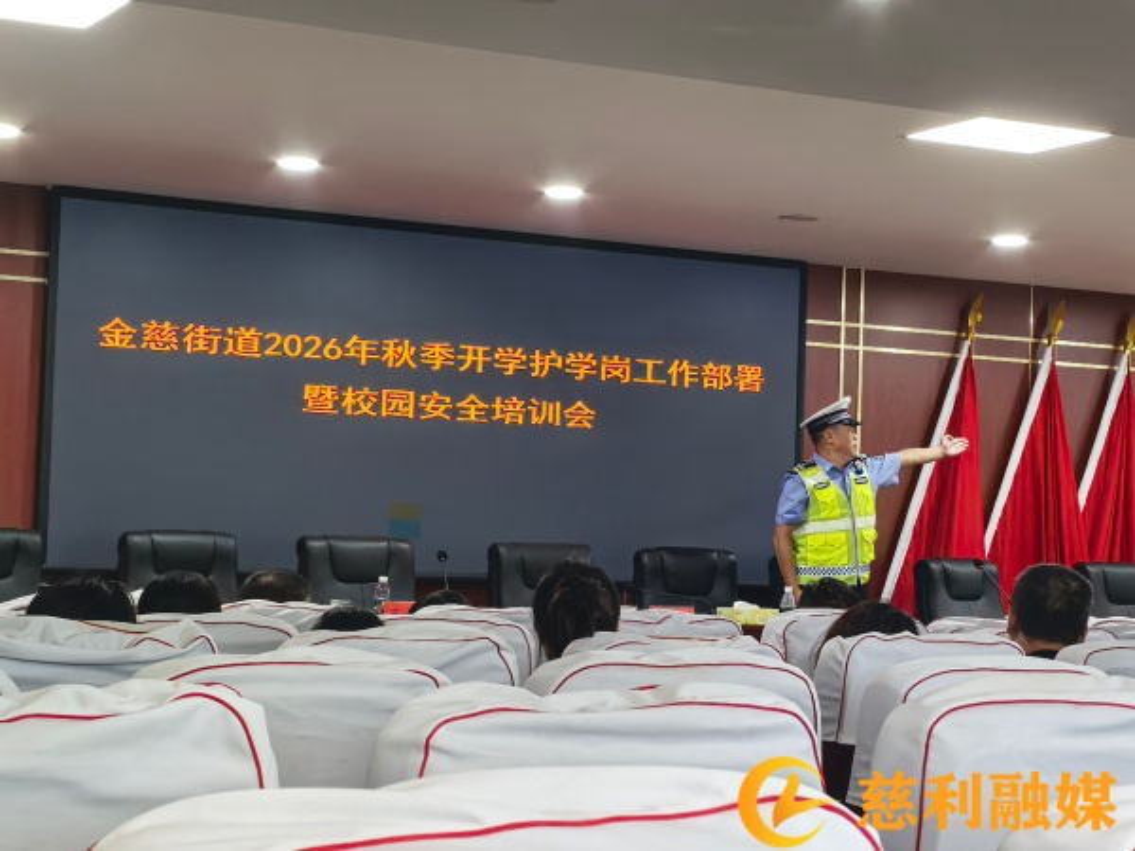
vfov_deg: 20.4
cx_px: 568
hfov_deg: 27.0
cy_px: 426
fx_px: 2361
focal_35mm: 72
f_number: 2
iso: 160
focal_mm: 5.75
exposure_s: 1/100
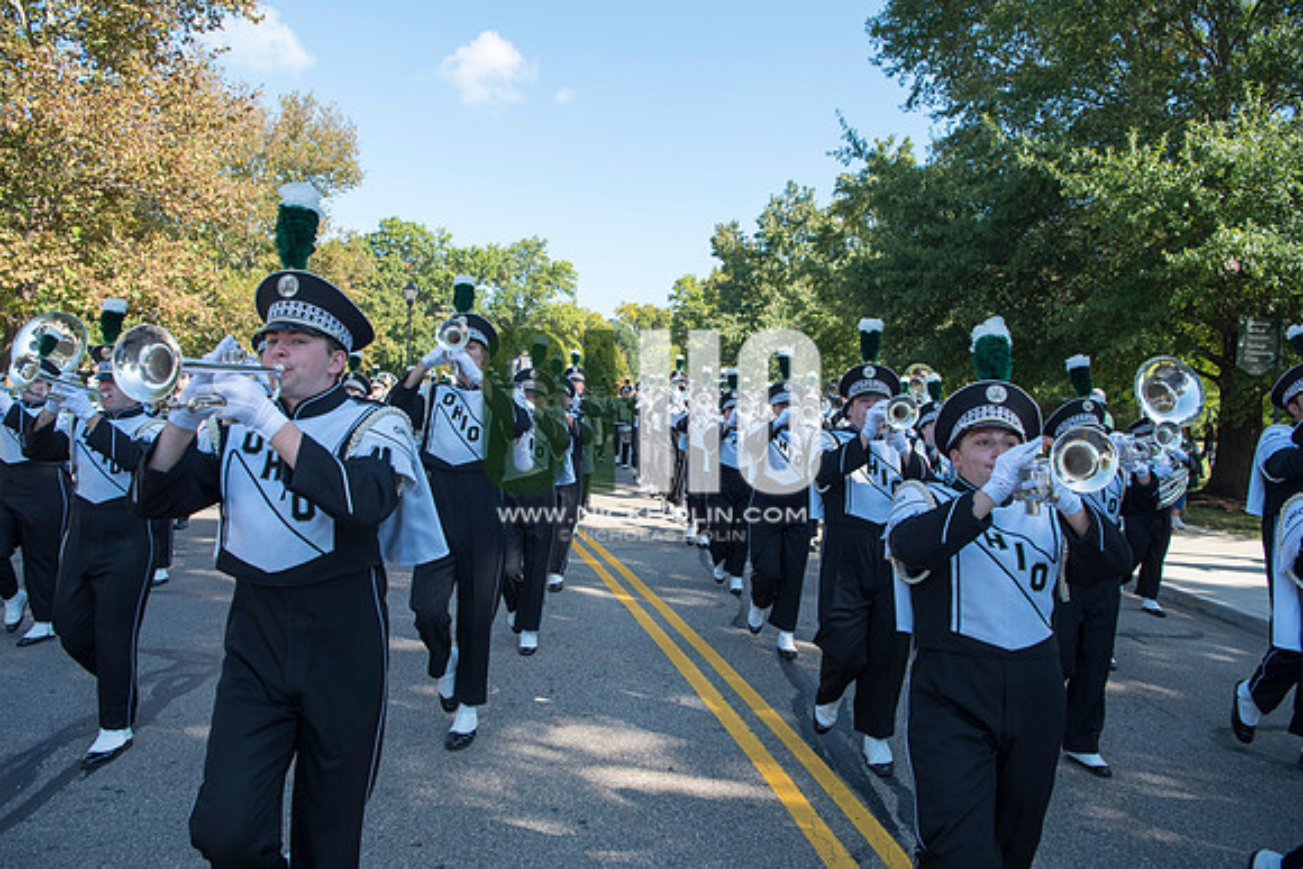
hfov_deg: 73.7
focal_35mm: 24
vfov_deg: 53.2
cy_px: 434
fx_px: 869
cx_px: 652
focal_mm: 24
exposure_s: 1/500
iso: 200
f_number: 5.6
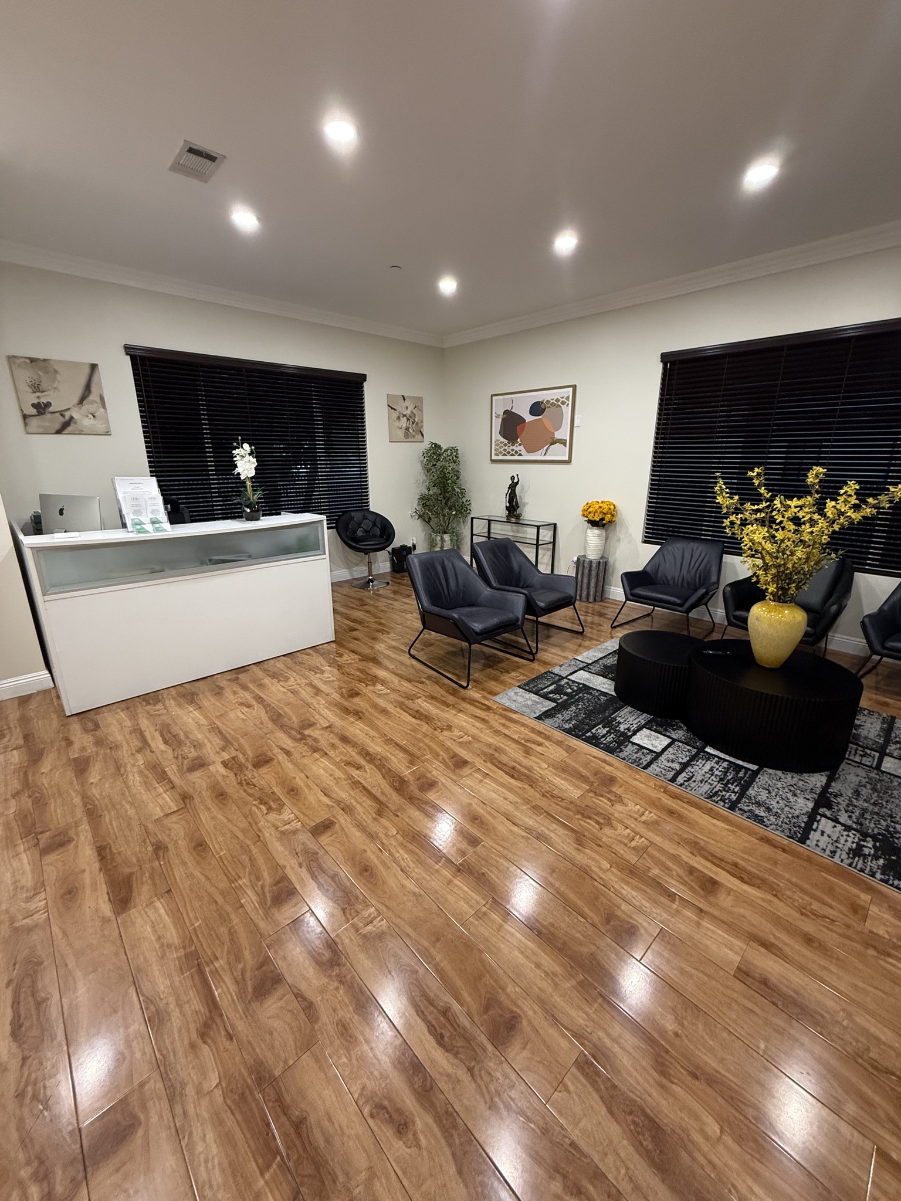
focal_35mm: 14
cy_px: 600
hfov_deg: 85.7
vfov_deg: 102.1
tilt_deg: -16.4
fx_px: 486
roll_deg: -0.8
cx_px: 450
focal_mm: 2.22
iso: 250
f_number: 2.2
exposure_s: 1/60
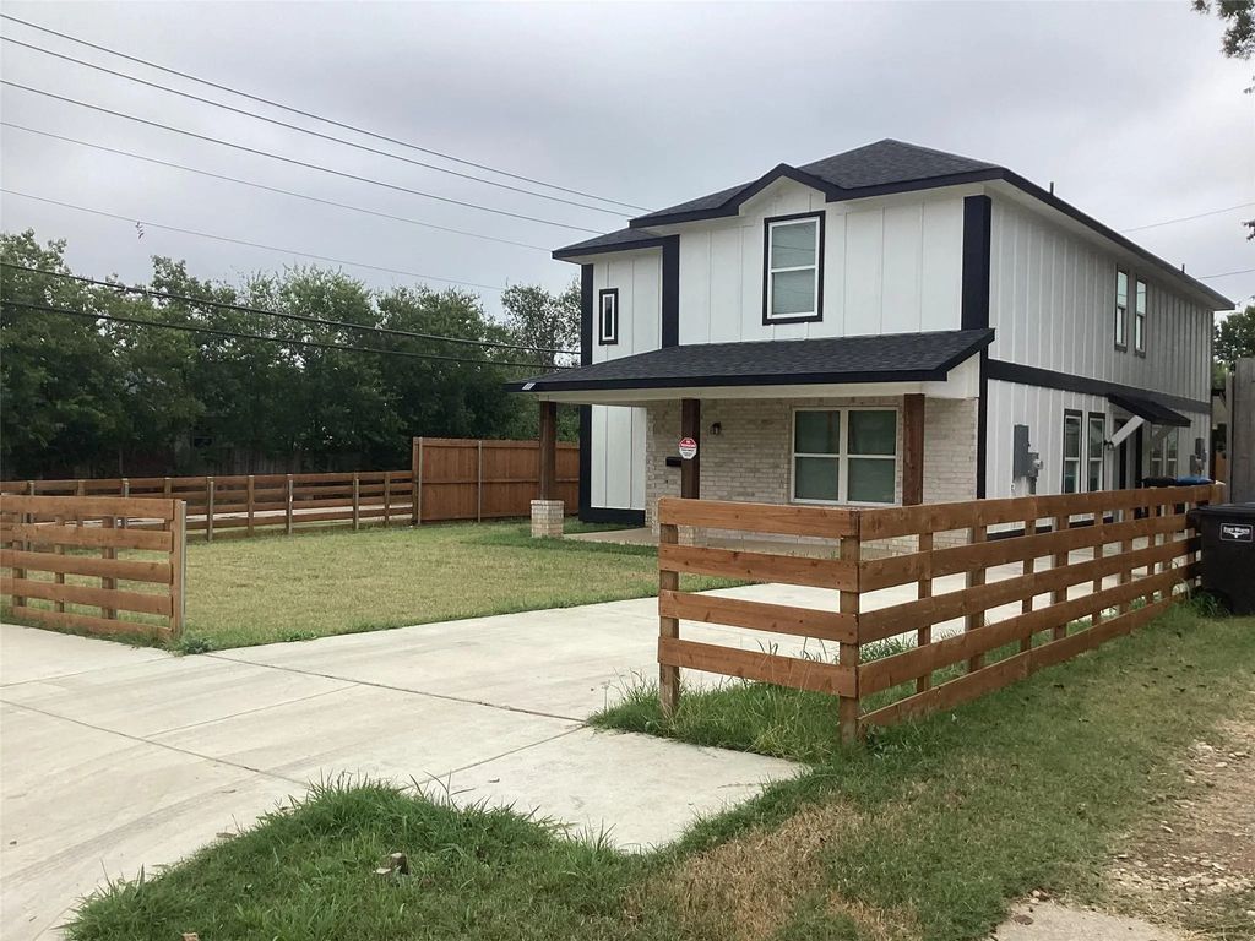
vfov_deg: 45.4
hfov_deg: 58.4
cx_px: 628
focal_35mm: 31
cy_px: 470
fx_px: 1124
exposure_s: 1/994
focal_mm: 3.3
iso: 25
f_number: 2.4
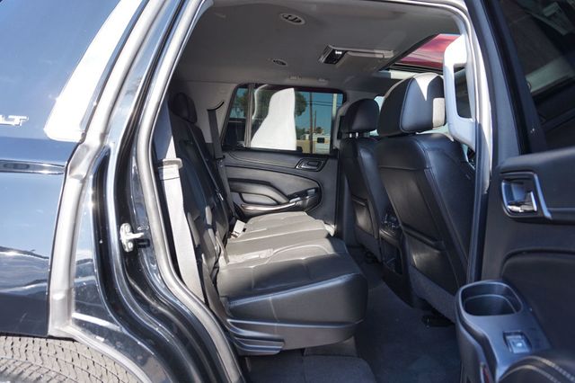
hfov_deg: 73.8
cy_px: 192
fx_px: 383
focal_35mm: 24
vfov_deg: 53.1
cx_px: 288
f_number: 4.5
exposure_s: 1/60
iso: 100
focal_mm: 16
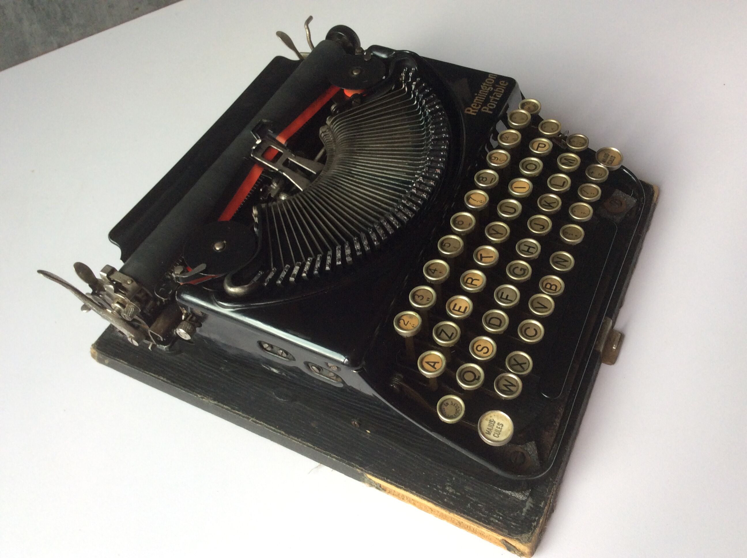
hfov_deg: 56.9
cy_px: 279
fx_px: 690
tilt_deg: -54.3
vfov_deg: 44.1
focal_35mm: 32
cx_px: 374
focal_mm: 3.3
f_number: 2.4
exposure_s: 1/100
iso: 50
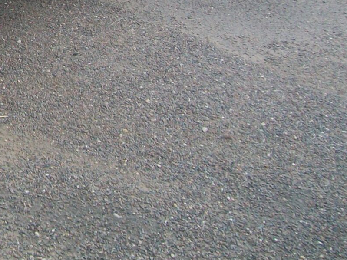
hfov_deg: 16.3
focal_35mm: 109
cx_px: -185
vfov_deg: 12.9
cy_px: -126
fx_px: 1092
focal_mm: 6.1
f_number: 2.7
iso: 64
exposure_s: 1/500
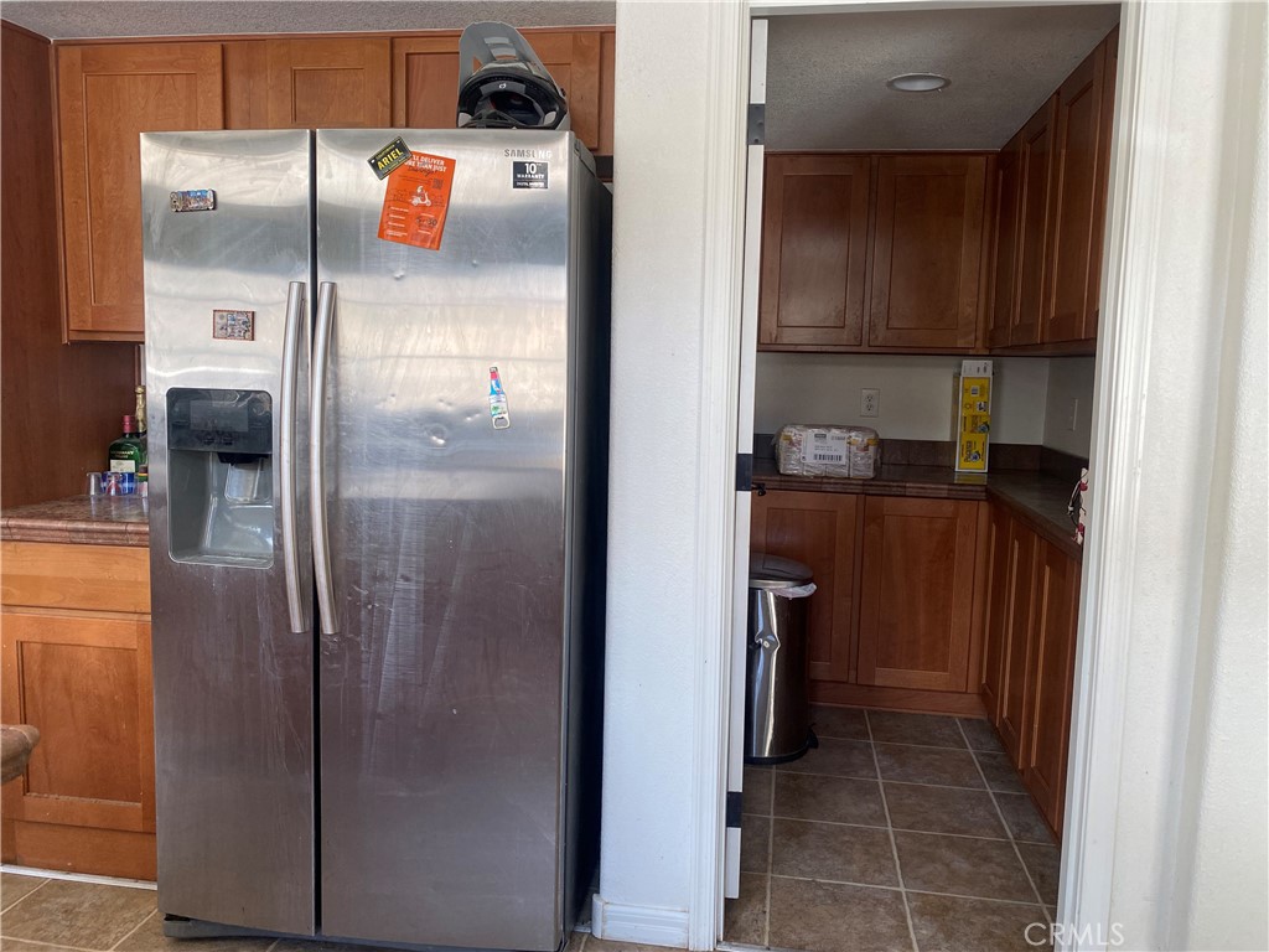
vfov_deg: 53.1
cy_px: 476
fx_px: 953
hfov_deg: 67.3
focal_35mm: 26
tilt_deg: -6.6
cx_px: 634
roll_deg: -2.0
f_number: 1.8
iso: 100
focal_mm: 4.25
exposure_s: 1/121
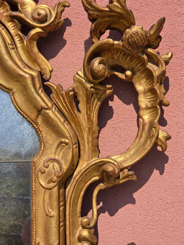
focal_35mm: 69
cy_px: 122
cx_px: 92
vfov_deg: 28.2
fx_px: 489
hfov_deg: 21.3
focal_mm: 7.9
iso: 50
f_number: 2.4
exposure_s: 1/3255
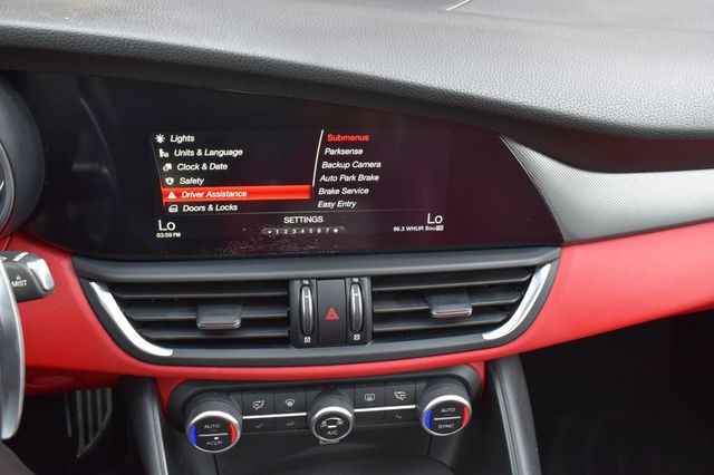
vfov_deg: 35.5
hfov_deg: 51.3
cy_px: 238
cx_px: 357
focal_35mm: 38
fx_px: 743
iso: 500
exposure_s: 1/15
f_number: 6.3
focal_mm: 25
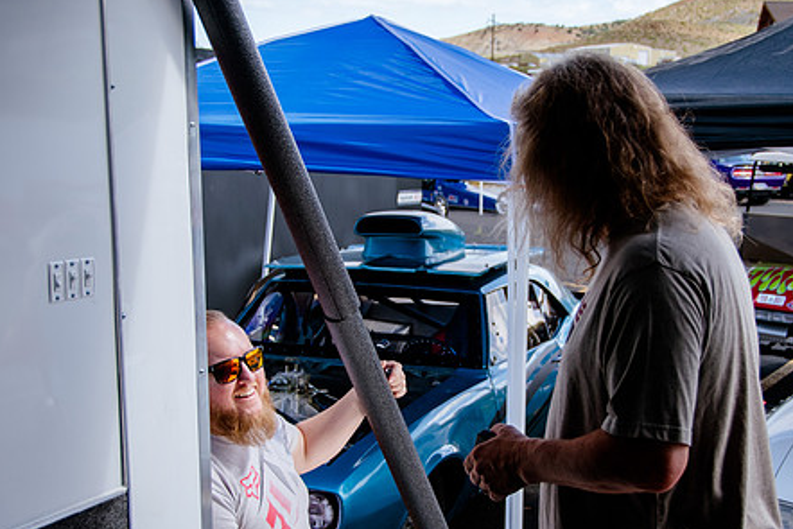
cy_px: 297
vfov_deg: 21.6
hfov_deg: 31.9
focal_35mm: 63
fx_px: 1388
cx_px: 443
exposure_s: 1/400
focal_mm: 32
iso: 250
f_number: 4.2
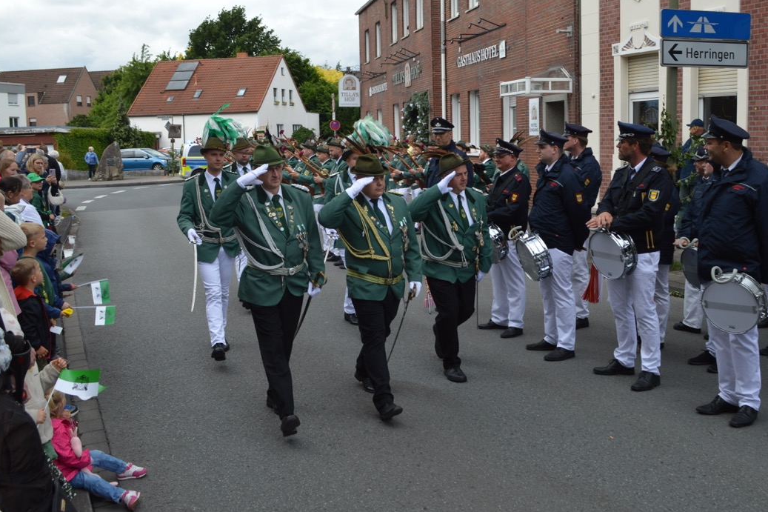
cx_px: 430
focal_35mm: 37
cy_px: 230
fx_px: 789
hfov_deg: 51.8
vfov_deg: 35.9
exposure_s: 1/160
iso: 100
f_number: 6.3
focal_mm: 20
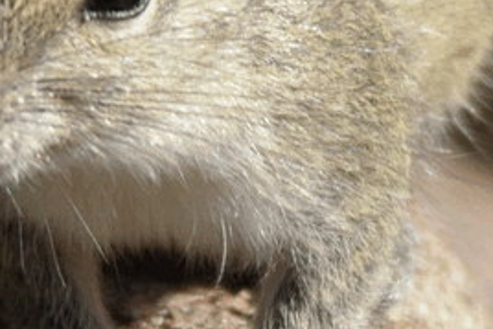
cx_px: 166
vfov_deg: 0.5
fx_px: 34486
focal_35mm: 2517
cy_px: 29
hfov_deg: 0.8
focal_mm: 500
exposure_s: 1/640
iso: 250
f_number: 6.3
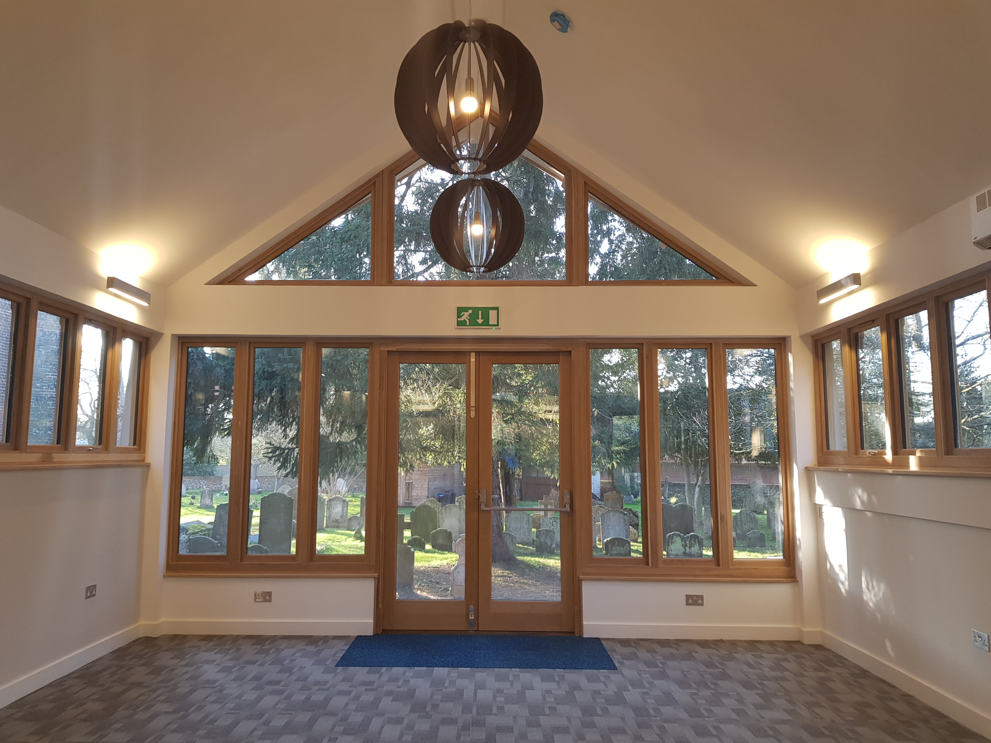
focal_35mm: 26
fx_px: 744
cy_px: 372
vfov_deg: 53.1
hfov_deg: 67.3
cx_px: 496
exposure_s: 1/100
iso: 64
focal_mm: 4.2
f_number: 1.7
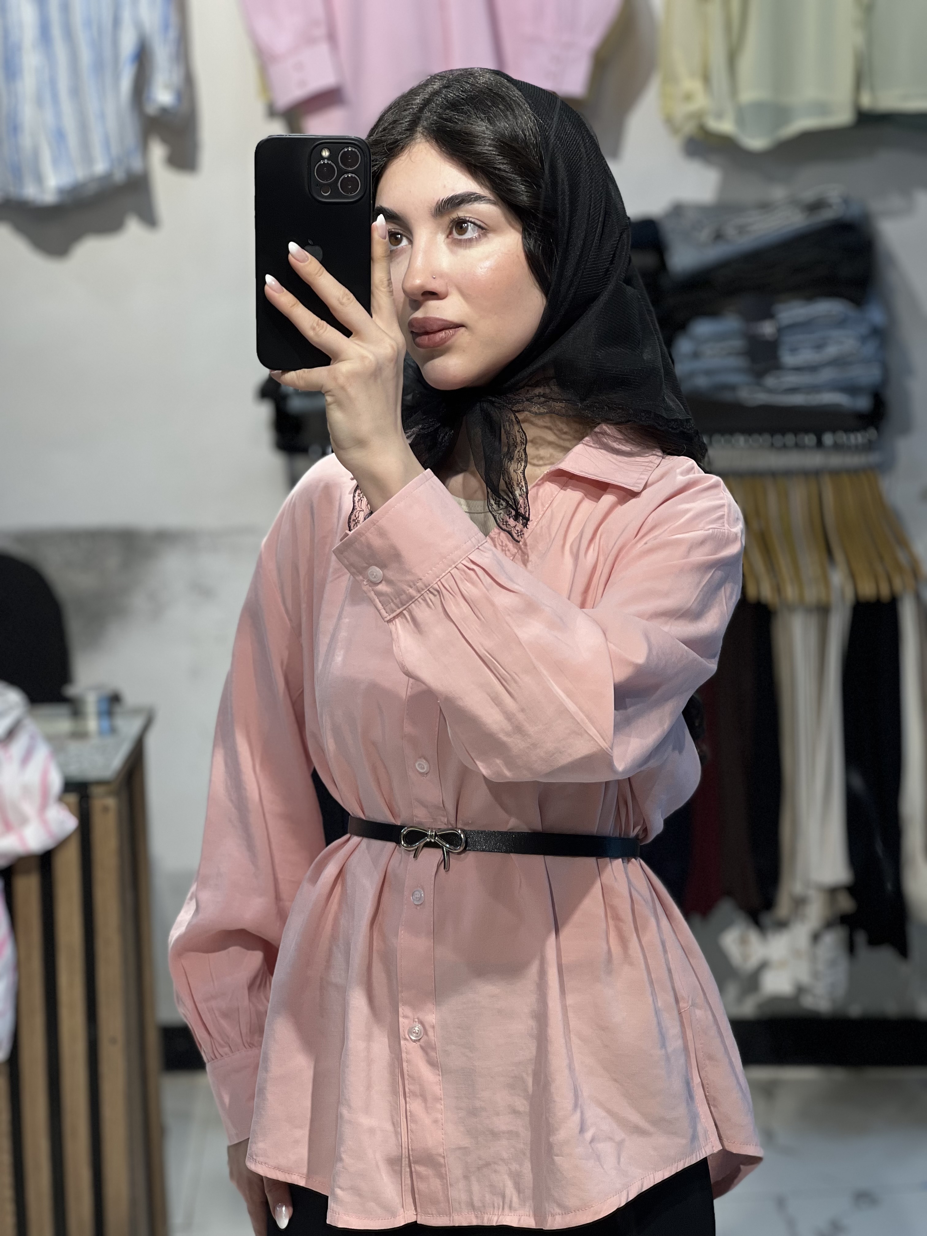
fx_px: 2749
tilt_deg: -8.1
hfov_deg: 19.1
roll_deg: +2.3
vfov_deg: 25.3
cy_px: 618
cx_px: 464
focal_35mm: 77
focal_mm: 9
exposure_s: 1/100
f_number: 2.8
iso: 80
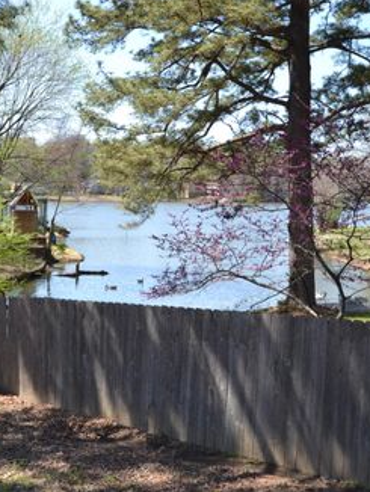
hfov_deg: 27.0
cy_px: 244
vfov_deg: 36.1
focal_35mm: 53
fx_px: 754
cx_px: 66
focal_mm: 24
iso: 100
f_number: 5.6
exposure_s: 1/125
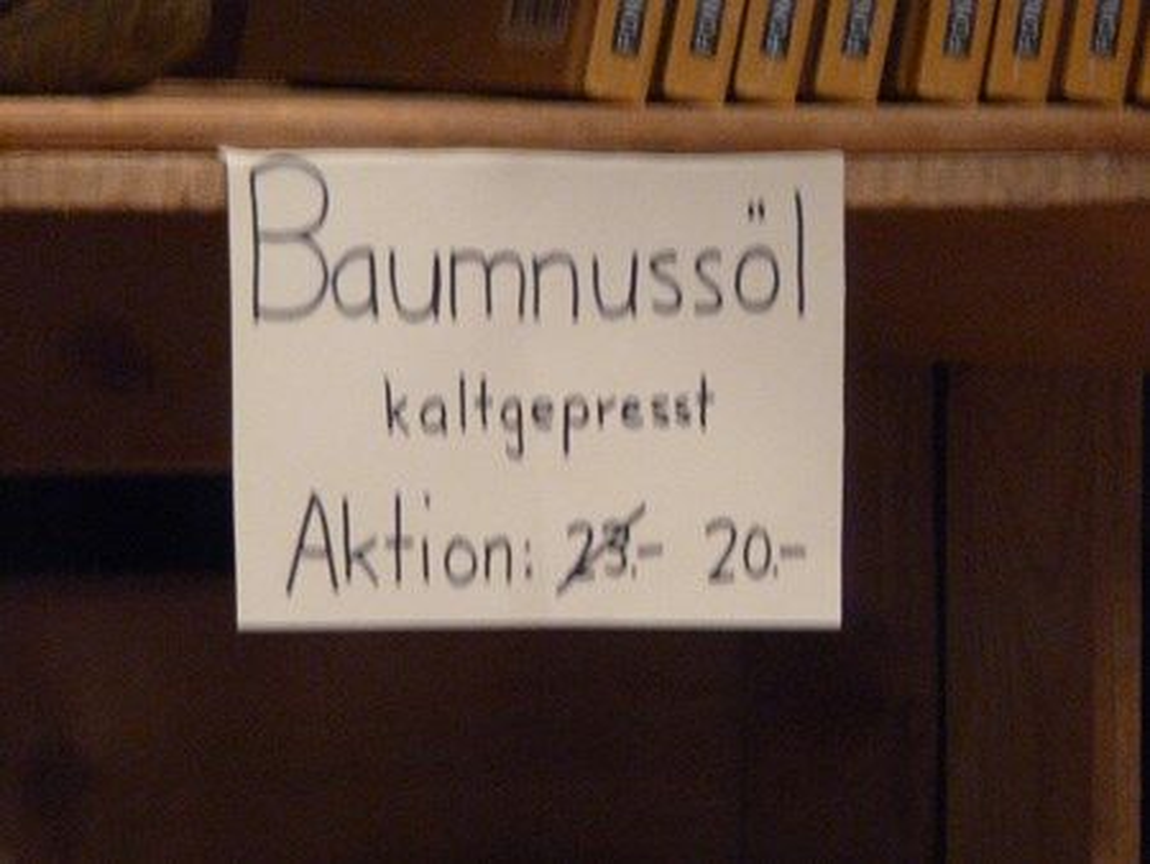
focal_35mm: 422
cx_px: 575
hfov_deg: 4.7
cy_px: 432
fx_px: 14027
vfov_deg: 3.5
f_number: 5.9
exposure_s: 1/15
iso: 800
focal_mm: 68.8
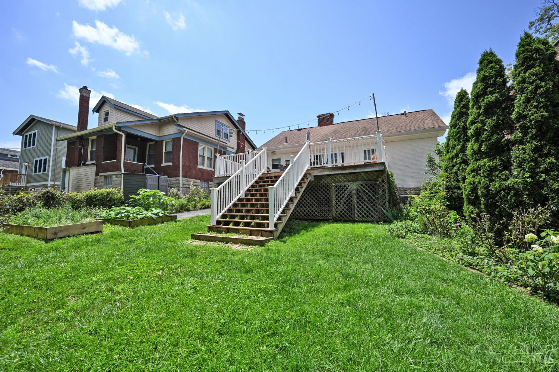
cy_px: 186
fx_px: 241
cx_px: 280
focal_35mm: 16
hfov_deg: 98.5
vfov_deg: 75.5
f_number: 6.3
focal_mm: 15.5
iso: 100
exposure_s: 1/320
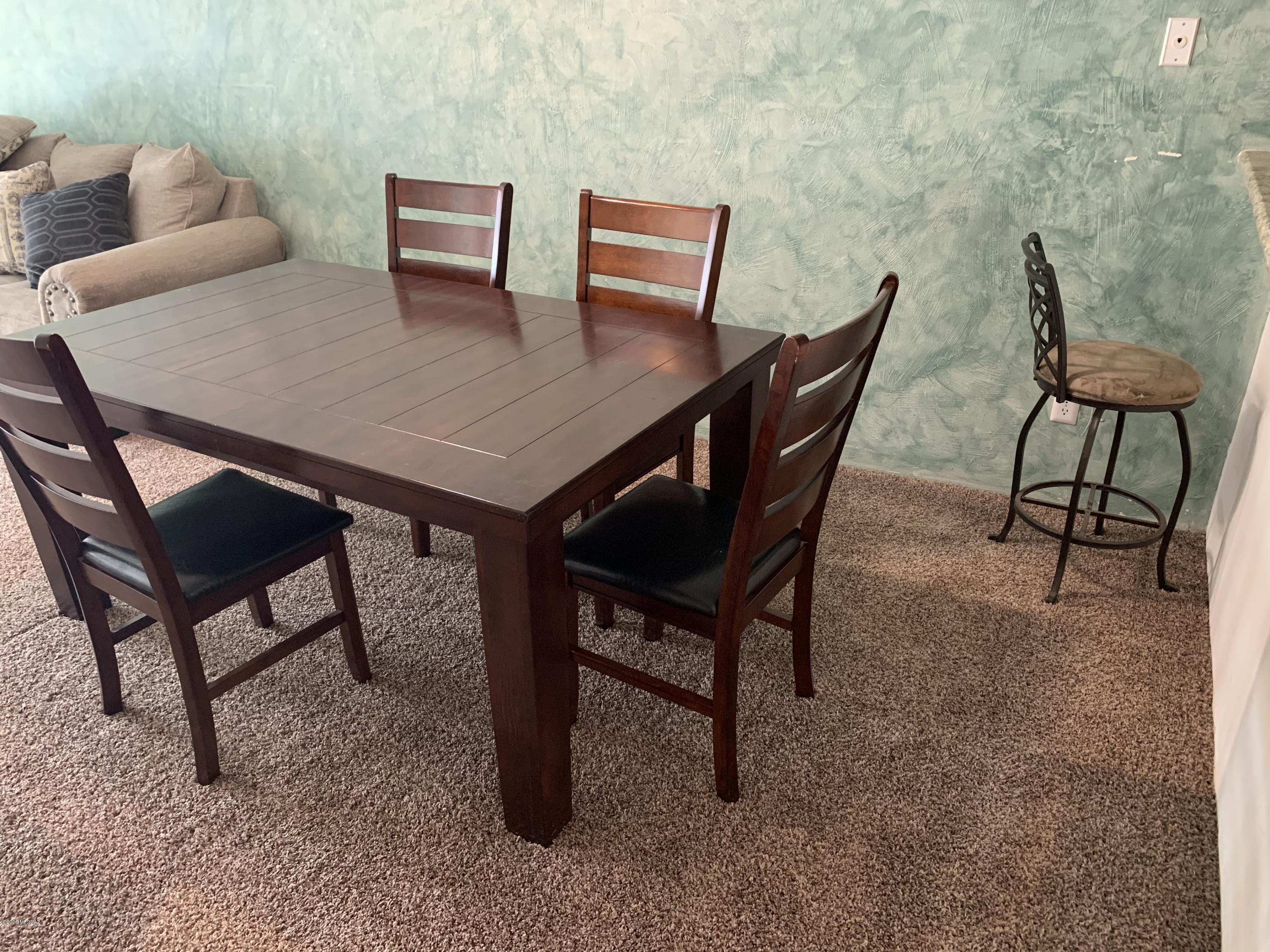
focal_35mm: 26
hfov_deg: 67.3
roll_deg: +1.1
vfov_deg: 53.1
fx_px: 954
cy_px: 476
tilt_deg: -24.5
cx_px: 635
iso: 320
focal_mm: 4.25
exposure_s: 1/40
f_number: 1.8
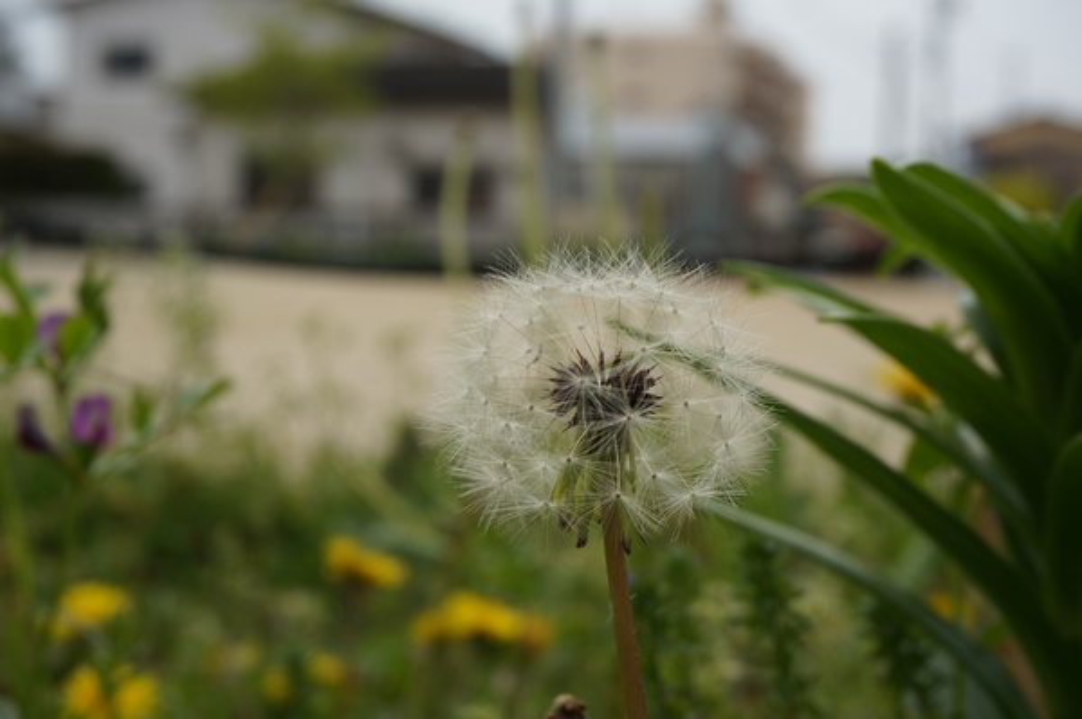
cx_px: 541
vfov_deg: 24.4
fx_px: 1667
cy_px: 360
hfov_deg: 36.0
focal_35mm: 56
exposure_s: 1/200
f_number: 9
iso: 100
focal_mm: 37
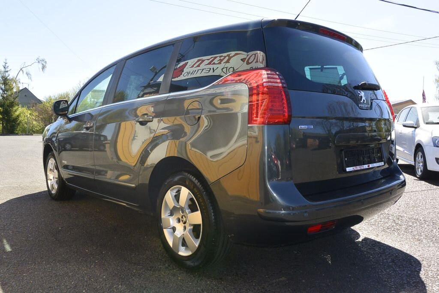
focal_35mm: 27
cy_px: 146
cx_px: 220
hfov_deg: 67.4
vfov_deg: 47.9
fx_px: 329
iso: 160
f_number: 6.3
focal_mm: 10
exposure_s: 1/250
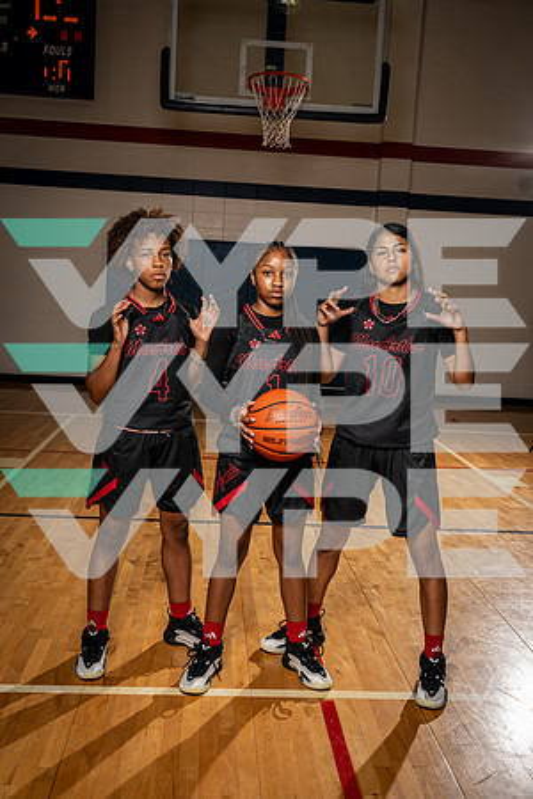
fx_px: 799
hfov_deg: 36.9
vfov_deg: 53.1
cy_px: 400
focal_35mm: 36
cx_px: 266
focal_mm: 36
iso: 125
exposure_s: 1/250
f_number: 5.6
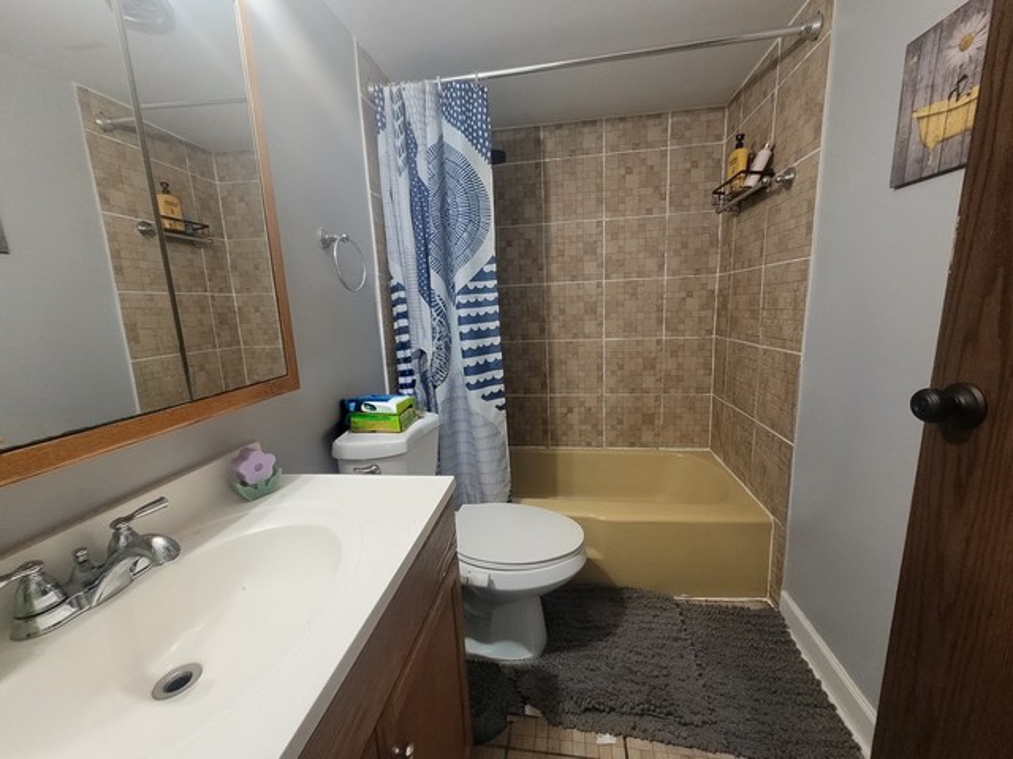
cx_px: 506
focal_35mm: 13
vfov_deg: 89.9
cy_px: 380
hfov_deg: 106.2
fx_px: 380
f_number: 2.2
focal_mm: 1.74
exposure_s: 1/40
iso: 320
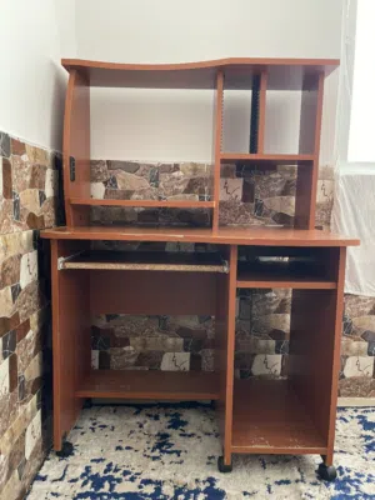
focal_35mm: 25
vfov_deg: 69.4
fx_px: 361
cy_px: 250
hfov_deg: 54.9
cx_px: 188
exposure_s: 1/47
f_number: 1.6
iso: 500
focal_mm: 5.1
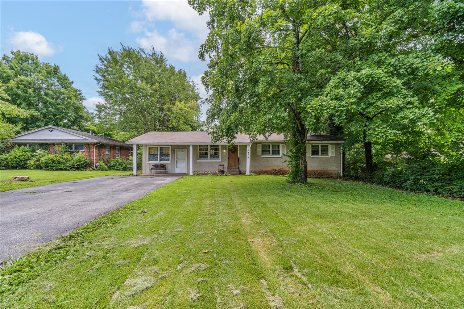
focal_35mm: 16
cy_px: 154
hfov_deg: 96.7
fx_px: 206
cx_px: 232
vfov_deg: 73.7
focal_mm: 16
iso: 100
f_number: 11
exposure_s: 1/1000
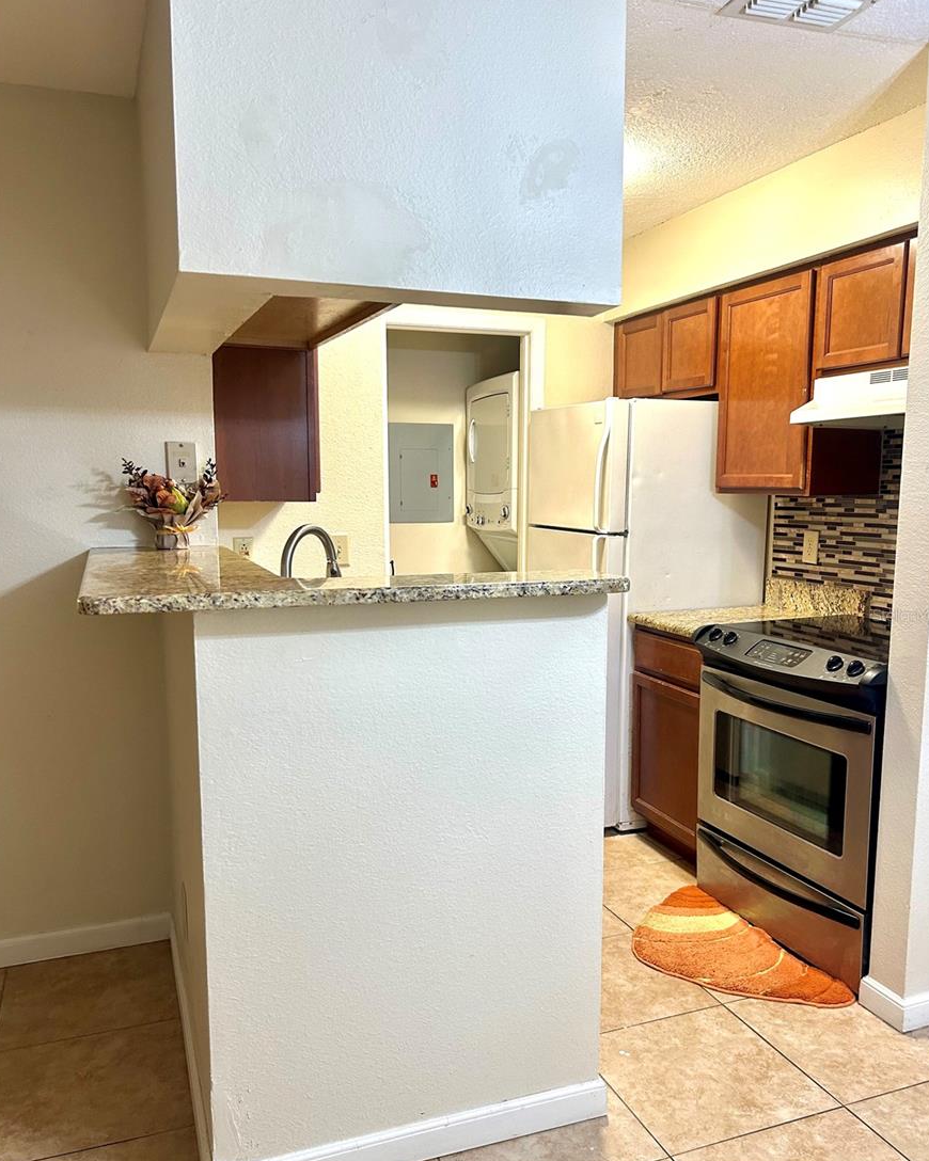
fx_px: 963
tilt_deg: -7.9
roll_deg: +0.0
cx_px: 468
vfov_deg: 62.2
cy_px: 615
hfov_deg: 51.5
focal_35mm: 28
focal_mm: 5.7
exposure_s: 1/60
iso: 125
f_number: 1.5
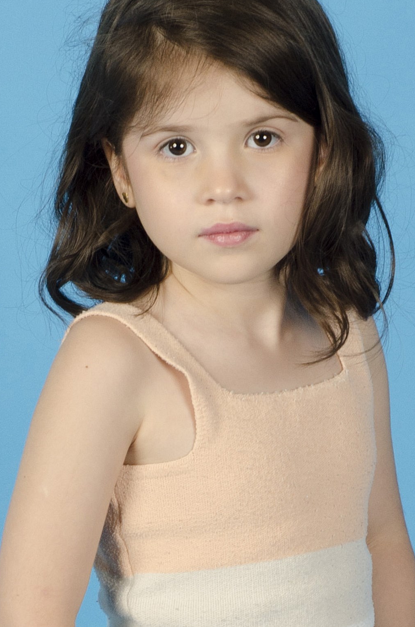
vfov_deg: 23.2
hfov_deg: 15.5
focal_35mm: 88
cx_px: 212
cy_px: 292
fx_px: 1528
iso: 200
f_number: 9
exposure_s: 1/125
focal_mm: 50
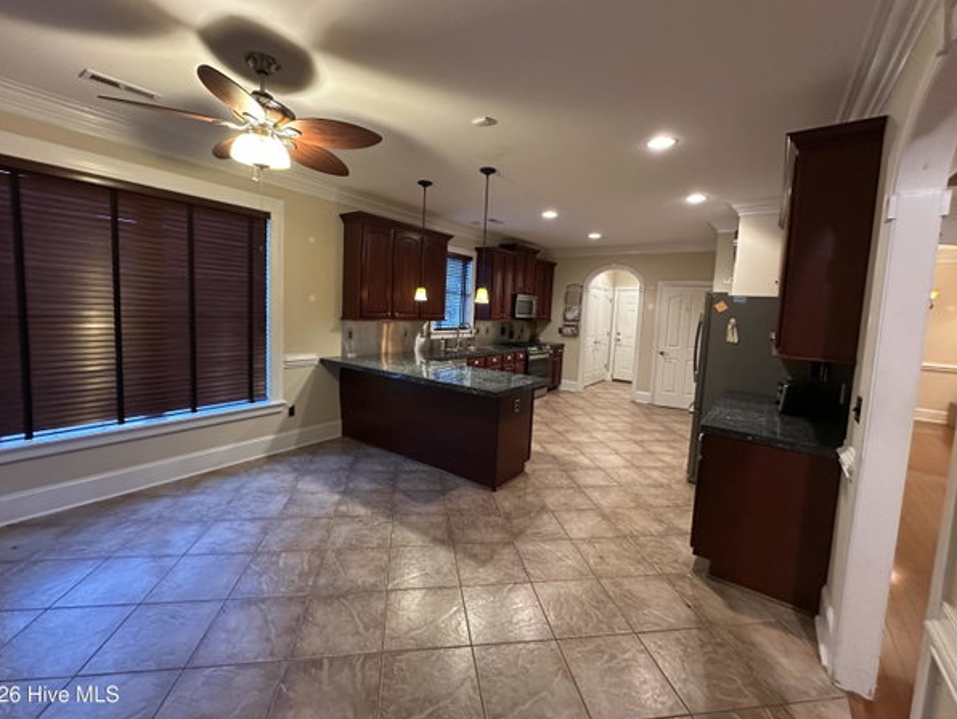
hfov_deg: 98.1
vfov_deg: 81.8
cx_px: 468
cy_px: 345
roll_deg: -1.5
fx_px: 415
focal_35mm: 15
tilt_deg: -3.6
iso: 800
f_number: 2.2
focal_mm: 2.22
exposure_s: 1/60
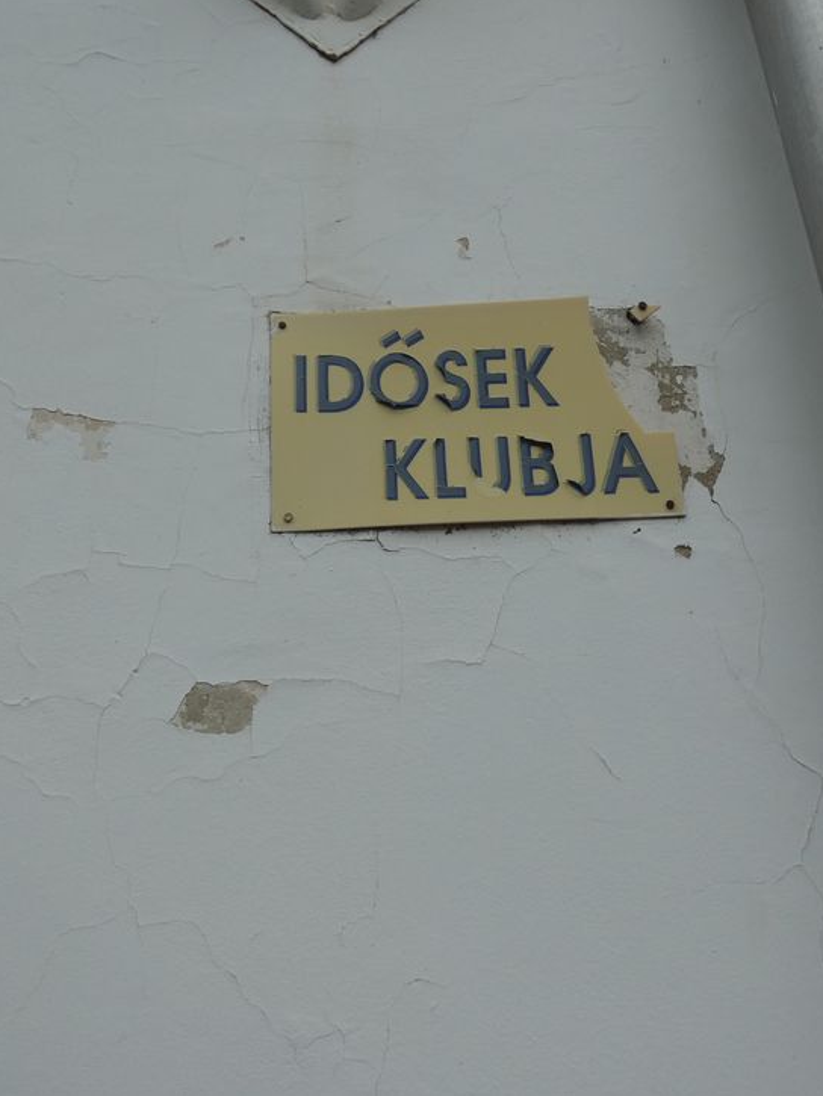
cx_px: 444
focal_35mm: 27
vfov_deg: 65.3
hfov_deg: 51.3
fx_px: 856
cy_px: 546
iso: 80
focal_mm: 3.6
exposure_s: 1/800
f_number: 2.8
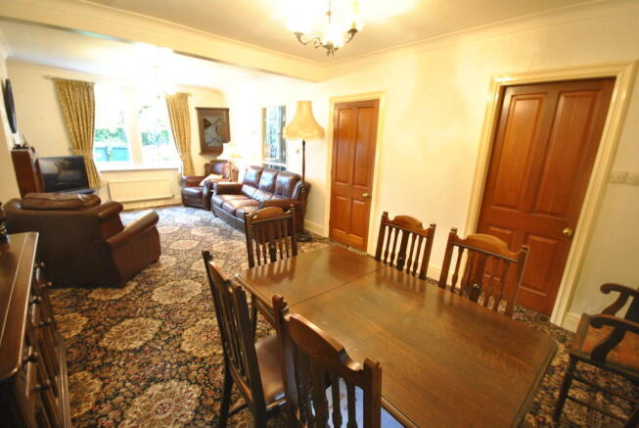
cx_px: 320
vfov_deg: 77.5
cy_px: 214
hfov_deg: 100.3
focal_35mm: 15
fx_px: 267
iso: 400
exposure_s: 1/2
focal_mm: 10
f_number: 4
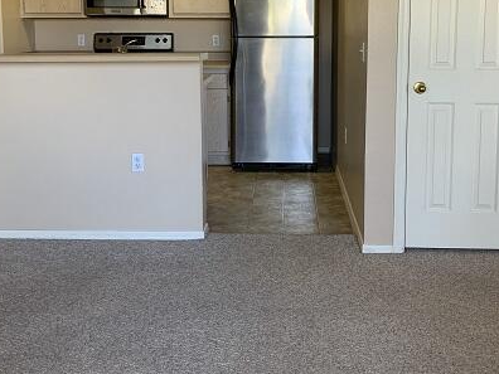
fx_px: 605
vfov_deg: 33.7
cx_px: 268
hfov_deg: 44.8
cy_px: 93
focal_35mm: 42
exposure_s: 1/78
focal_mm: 4.25
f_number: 1.8
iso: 100
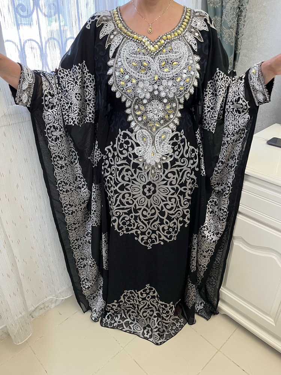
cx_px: 140
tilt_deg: -30.7
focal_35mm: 26
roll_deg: -0.2
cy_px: 188
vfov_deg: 67.3
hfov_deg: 53.1
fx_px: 281
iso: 200
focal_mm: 5.1
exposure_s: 1/50
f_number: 1.6
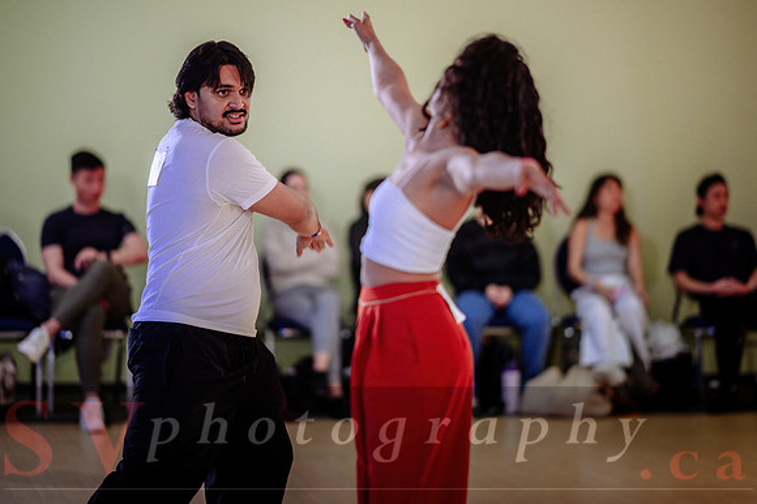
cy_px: 222
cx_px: 378
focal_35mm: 118
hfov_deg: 17.4
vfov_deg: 11.6
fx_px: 2470
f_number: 1.4
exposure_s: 1/500
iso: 1250
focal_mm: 105
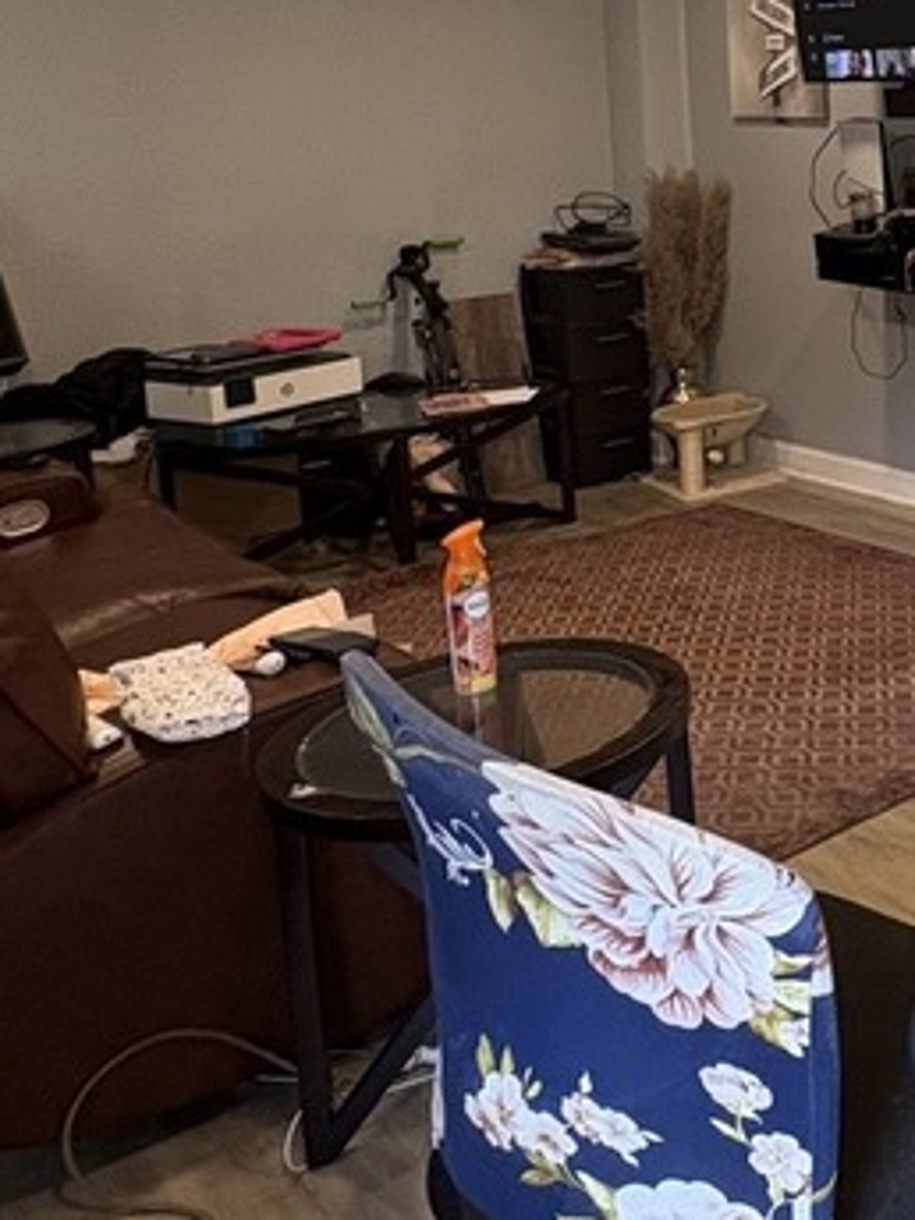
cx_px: 1110
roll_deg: +1.4
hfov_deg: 28.4
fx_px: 1551
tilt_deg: -5.0
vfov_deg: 40.6
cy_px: 192
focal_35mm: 44
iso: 250
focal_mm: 2.22
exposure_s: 1/60
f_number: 2.2
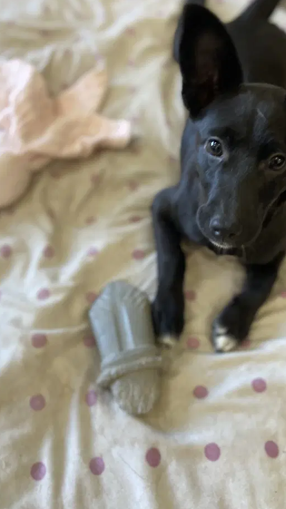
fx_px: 418
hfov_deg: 37.6
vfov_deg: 62.5
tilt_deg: -57.7
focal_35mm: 31
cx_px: 170
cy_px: 232
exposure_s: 1/60
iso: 160
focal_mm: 4.25
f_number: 1.8
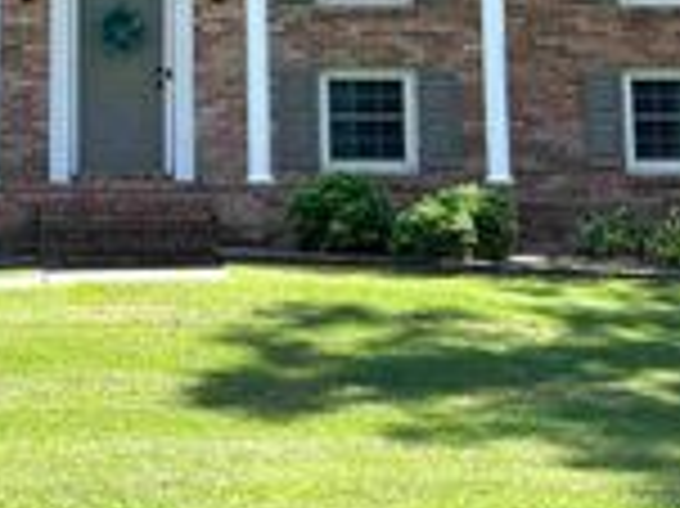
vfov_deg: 16.6
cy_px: -61
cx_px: 149
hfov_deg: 22.5
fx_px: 1688
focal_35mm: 86
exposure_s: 1/1412
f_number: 1.5
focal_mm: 5.7
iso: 50
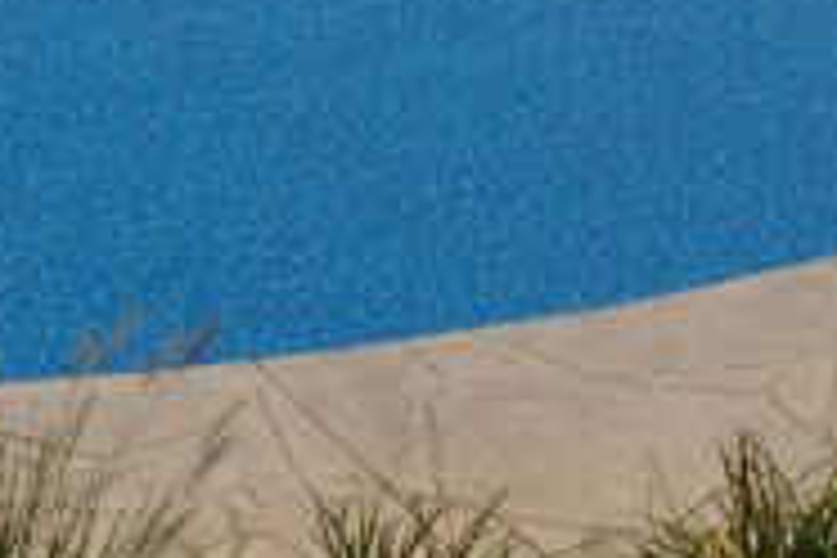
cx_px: -526
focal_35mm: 203
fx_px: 4719
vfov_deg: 6.7
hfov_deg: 9.7
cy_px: -234
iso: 100
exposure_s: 1/250
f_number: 8
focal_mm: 28
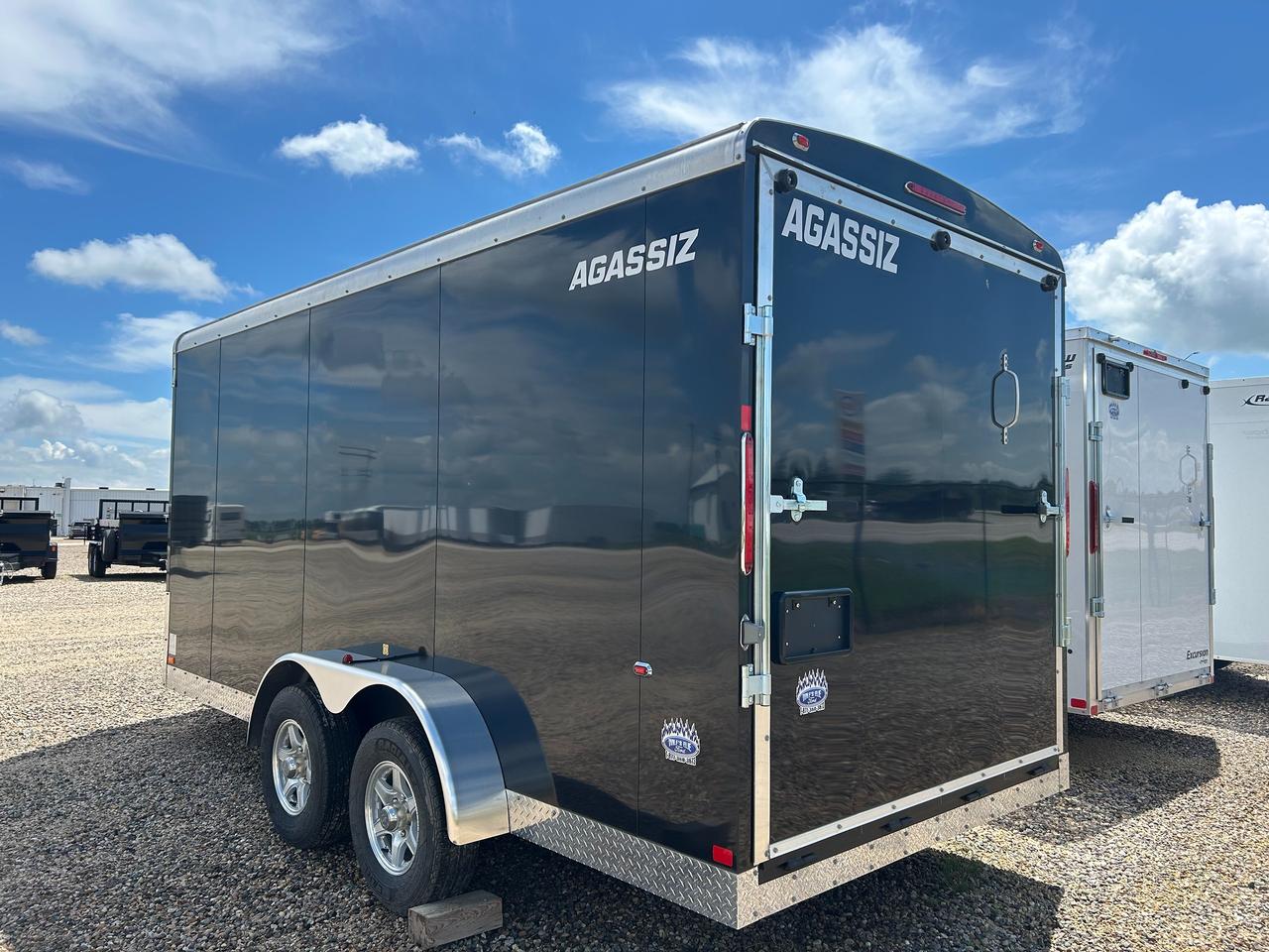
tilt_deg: +4.2
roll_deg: -0.1
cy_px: 476
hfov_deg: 67.3
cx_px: 634
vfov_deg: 53.1
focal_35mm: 26
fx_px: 953
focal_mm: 5.7
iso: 50
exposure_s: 1/2994
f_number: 1.5
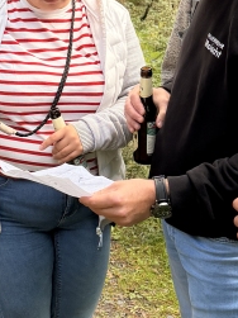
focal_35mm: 98
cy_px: 110
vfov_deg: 20.0
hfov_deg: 14.9
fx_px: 899
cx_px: 29
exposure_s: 1/627
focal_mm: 6.76
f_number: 1.78
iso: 100
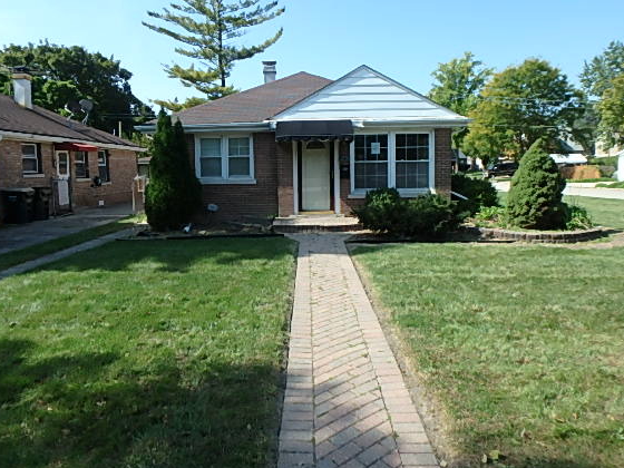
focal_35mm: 24
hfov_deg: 71.5
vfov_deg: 56.7
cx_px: 293
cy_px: 214
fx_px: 433
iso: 125
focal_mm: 3.7
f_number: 3.5
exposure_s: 1/640
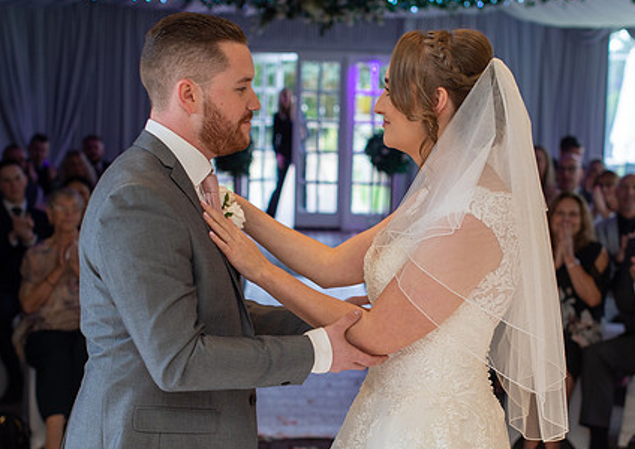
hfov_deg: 27.9
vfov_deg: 19.9
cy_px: 317
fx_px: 1276
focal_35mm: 71
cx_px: 347
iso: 200
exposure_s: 1/125
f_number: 2.5
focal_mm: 35
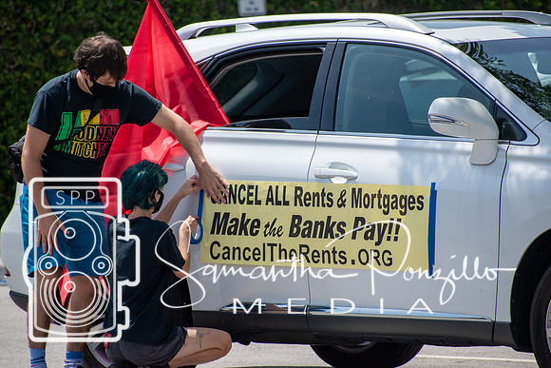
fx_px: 5511
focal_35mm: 360
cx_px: 276
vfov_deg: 3.8
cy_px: 184
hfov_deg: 5.7
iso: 400
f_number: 6
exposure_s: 1/2000
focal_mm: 240
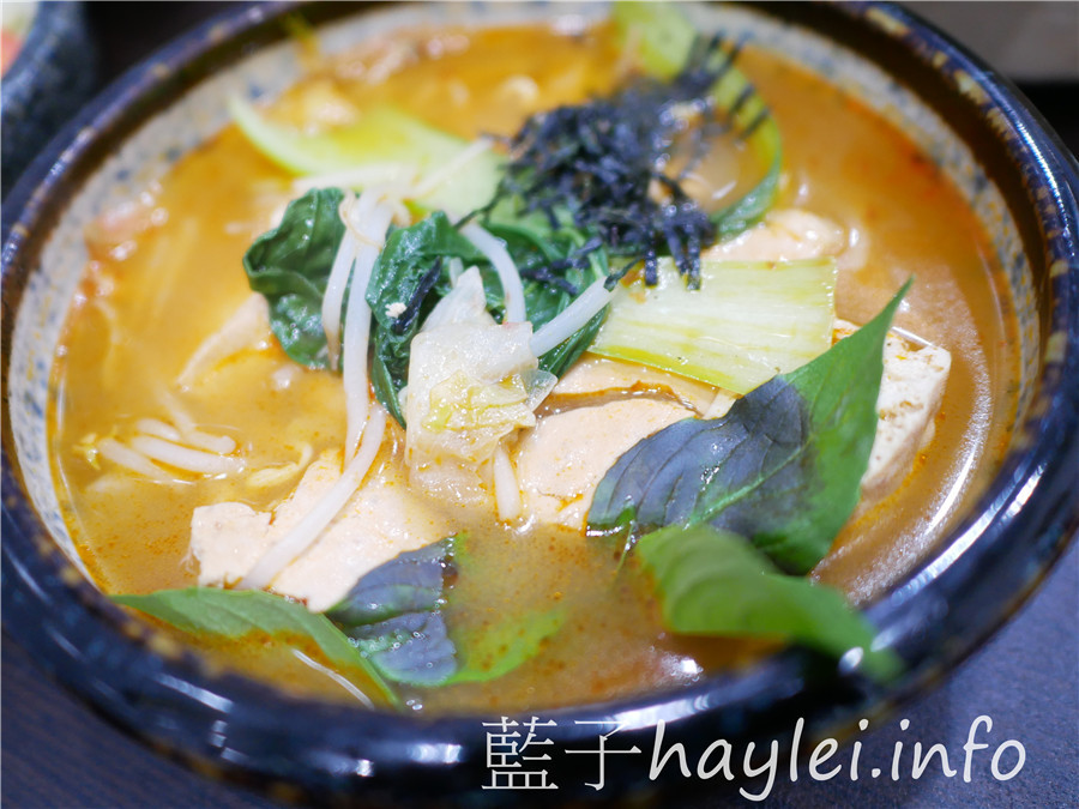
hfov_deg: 60.0
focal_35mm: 30
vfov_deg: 46.8
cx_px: 540
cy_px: 404
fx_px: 935
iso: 800
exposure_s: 1/60
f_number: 1.7
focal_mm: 15
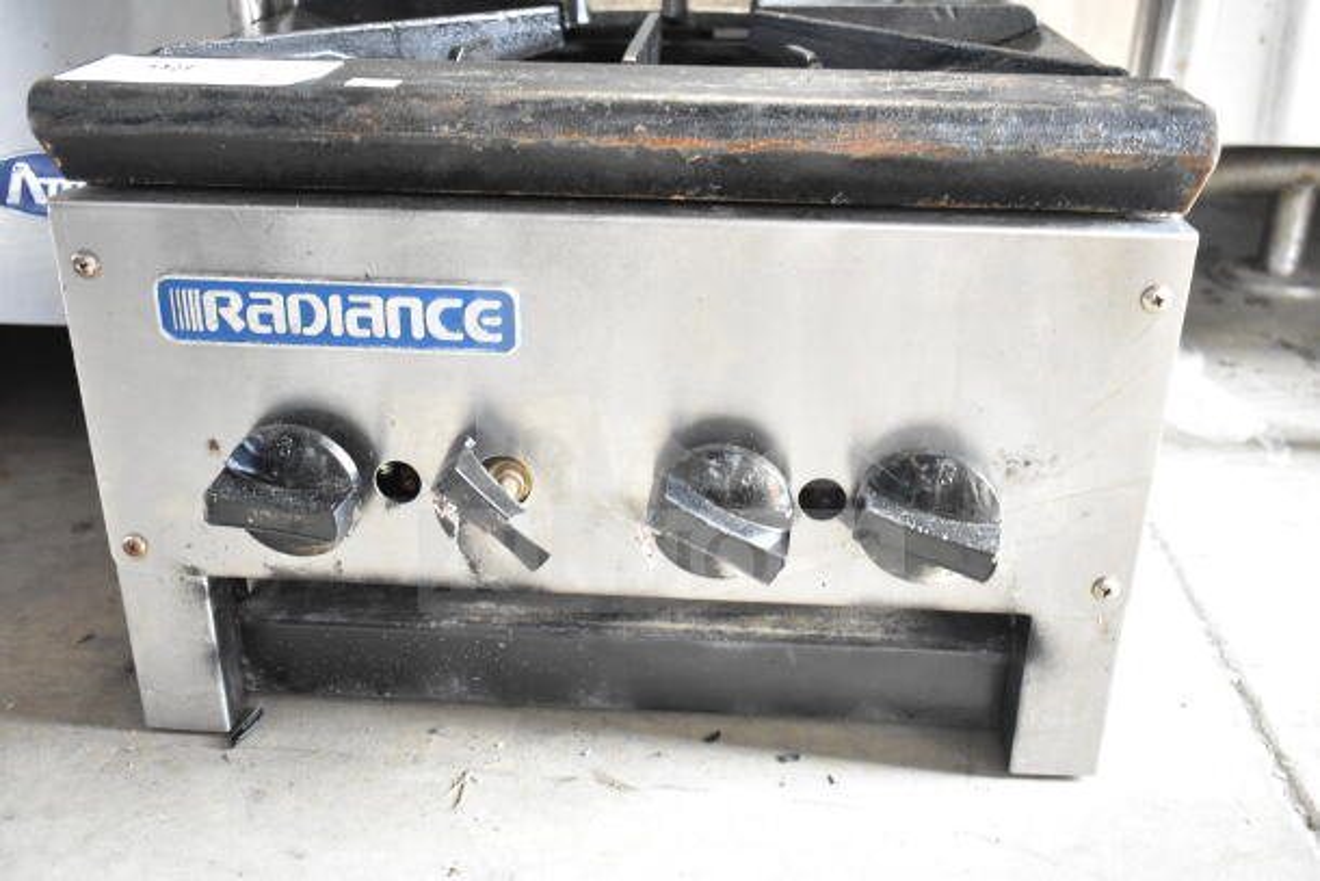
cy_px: 440
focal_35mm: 36
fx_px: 1320
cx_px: 660
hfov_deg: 53.1
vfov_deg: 36.9
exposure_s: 1/40
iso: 3200
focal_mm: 24
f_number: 3.8
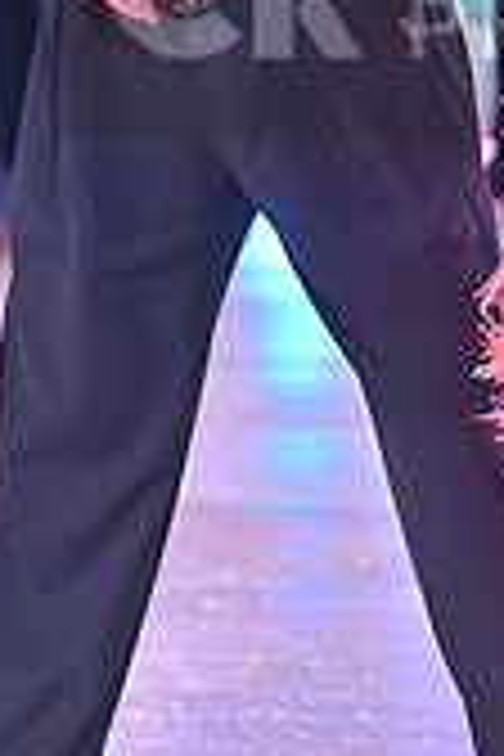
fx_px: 8714
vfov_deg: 5.0
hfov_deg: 3.3
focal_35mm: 415
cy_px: -9
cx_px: 682
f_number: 6.3
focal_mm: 120
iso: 4000
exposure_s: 1/400
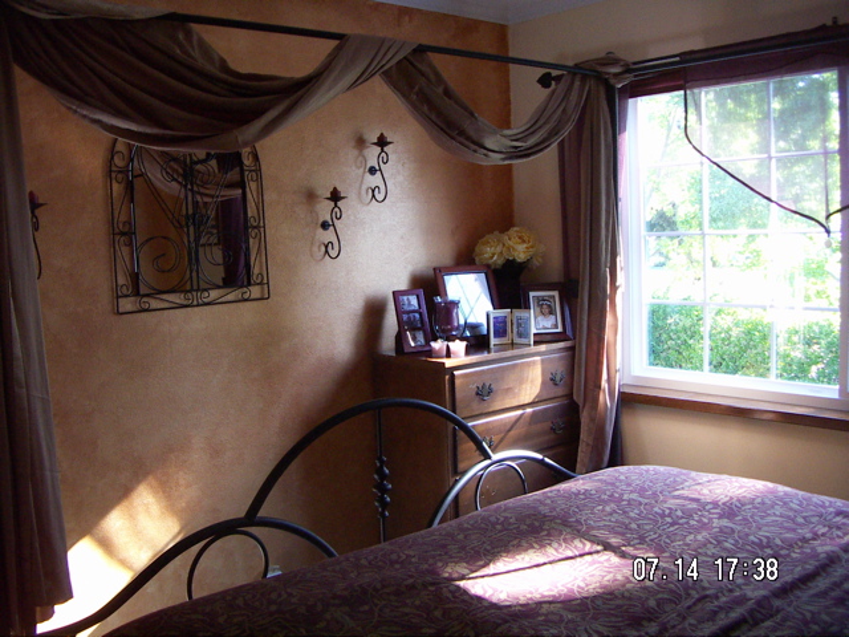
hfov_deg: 51.4
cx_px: 424
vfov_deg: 39.7
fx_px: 883
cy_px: 318
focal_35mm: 36
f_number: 2.8
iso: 125
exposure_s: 1/50
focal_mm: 4.7
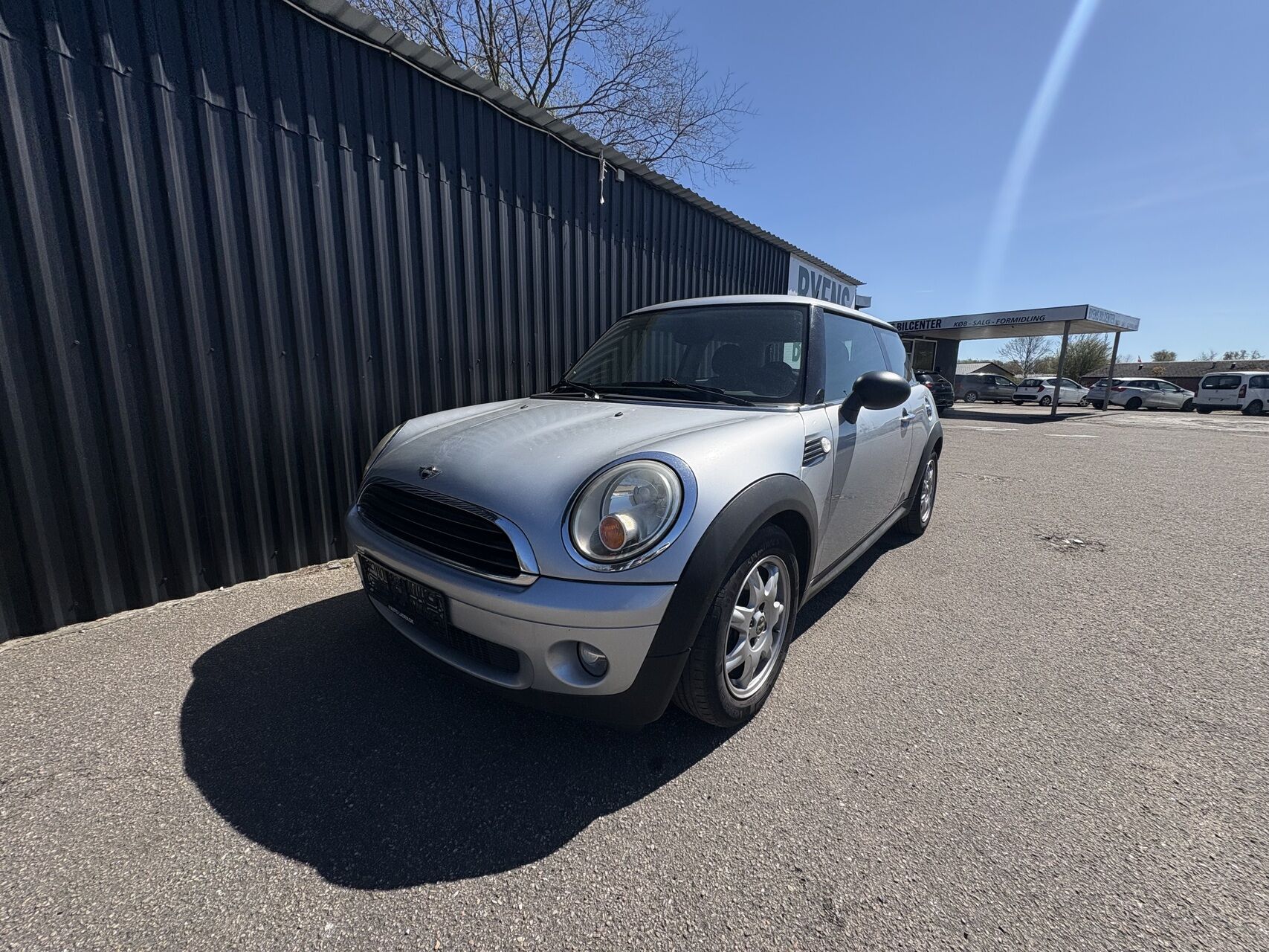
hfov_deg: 102.1
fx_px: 513
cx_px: 634
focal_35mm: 14
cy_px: 476
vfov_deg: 85.7
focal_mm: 2.22
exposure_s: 1/3546
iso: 64
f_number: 2.2
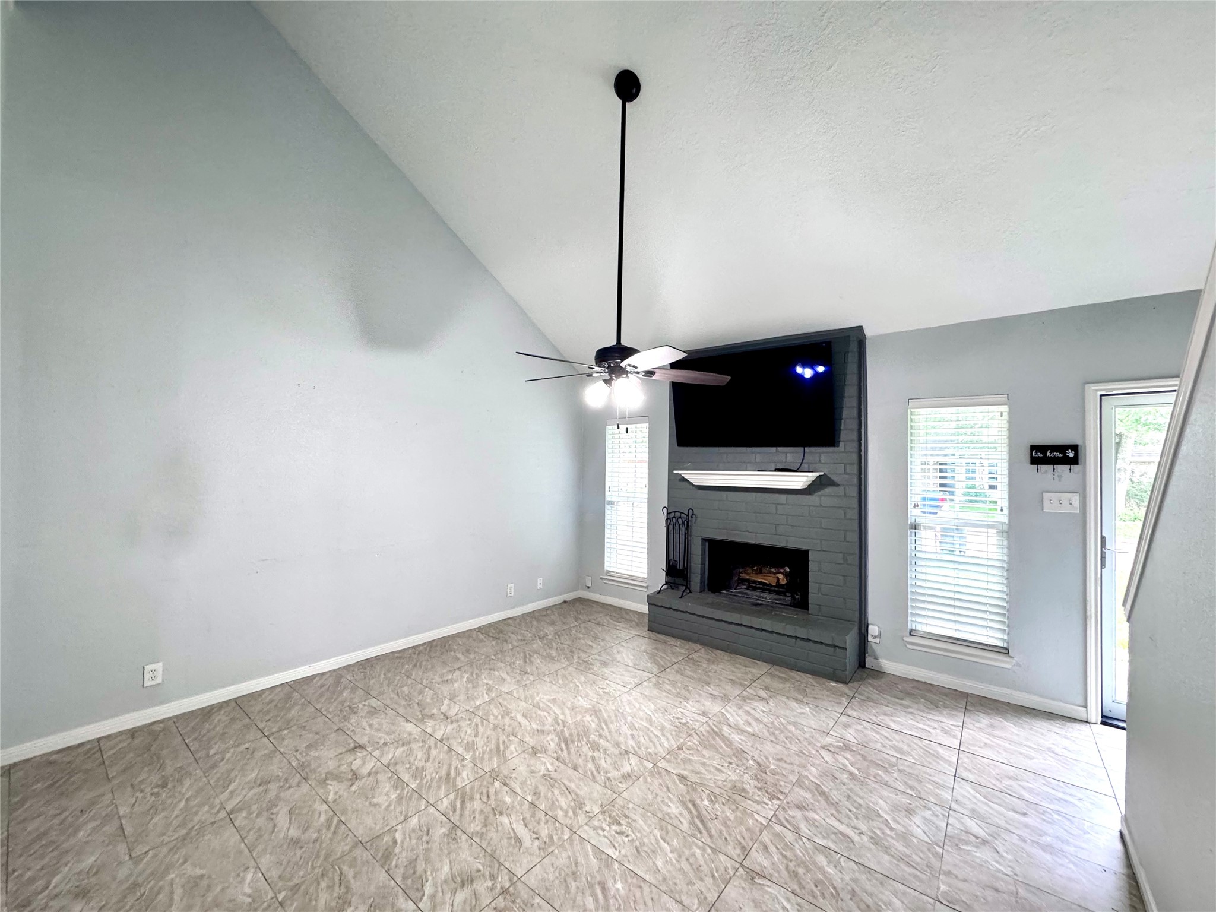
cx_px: 608
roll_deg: -0.7
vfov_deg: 85.7
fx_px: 492
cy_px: 456
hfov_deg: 102.1
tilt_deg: +0.9
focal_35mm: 14
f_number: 2.2
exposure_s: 1/120
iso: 250
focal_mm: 2.22
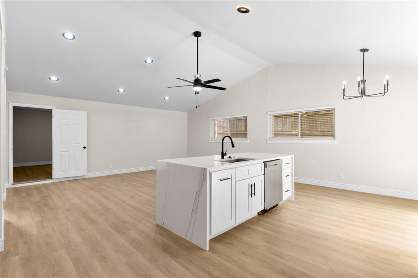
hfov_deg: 93.3
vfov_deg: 70.4
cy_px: 139
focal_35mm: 17
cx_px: 209
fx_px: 197
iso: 250
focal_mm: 17
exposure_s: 1/10
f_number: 8
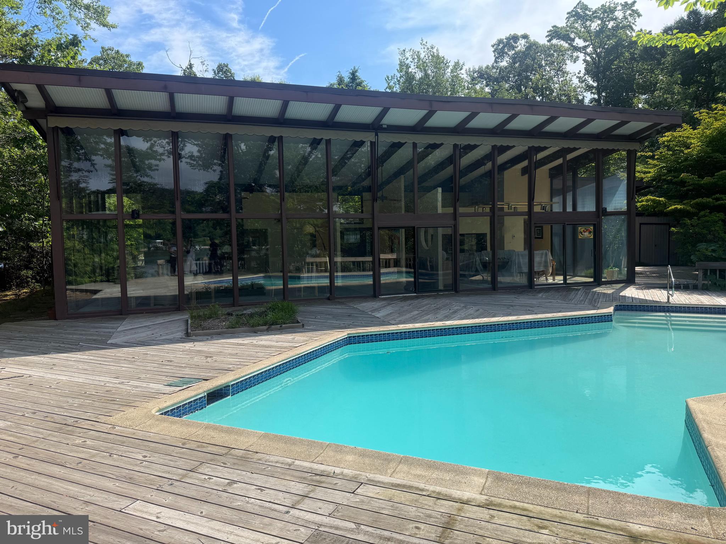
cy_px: 272
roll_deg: +1.1
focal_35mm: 24
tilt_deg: -2.6
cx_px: 363
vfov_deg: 56.8
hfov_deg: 71.6
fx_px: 503
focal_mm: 6.76
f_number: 1.78
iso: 80
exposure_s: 1/3759
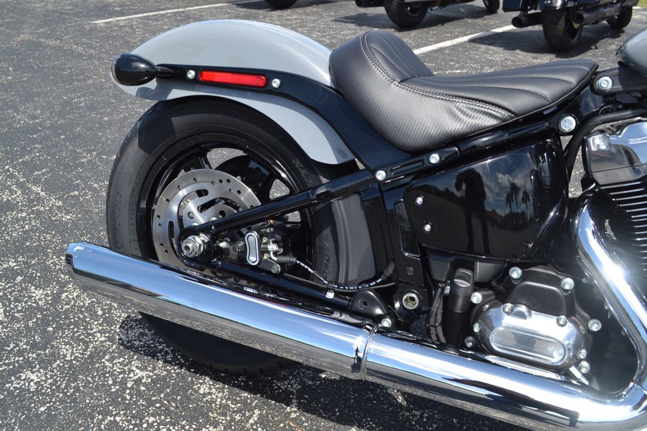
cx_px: 324
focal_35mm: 30
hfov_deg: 61.9
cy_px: 216
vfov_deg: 43.6
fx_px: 539
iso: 100
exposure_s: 1/200
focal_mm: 20
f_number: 7.1
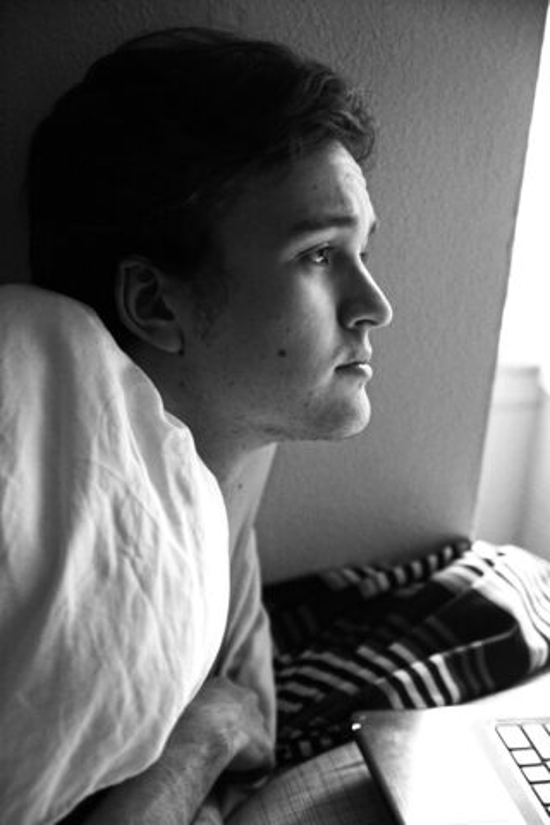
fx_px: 1203
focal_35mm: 52
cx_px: 275
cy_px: 412
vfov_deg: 37.9
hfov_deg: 25.8
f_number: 2.8
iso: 1600
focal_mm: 35
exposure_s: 1/60
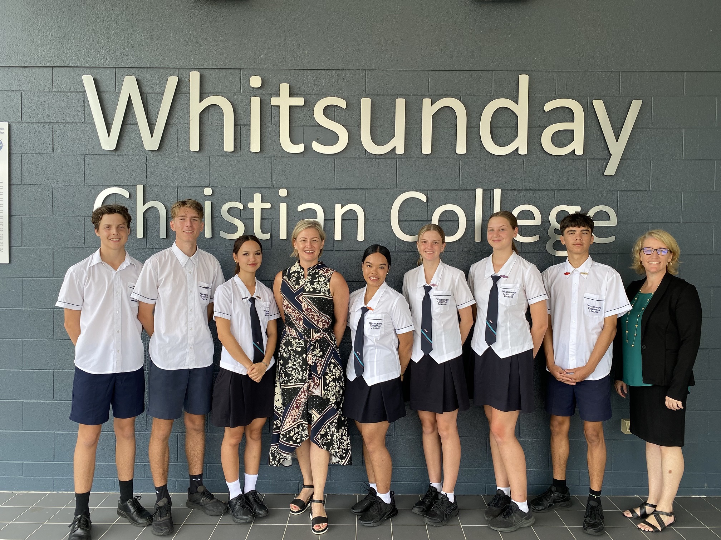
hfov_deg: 67.3
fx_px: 542
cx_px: 360
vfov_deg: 53.1
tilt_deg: -1.6
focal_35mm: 26
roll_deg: -0.4
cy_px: 270
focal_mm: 4.25
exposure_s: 1/178
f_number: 1.8
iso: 32
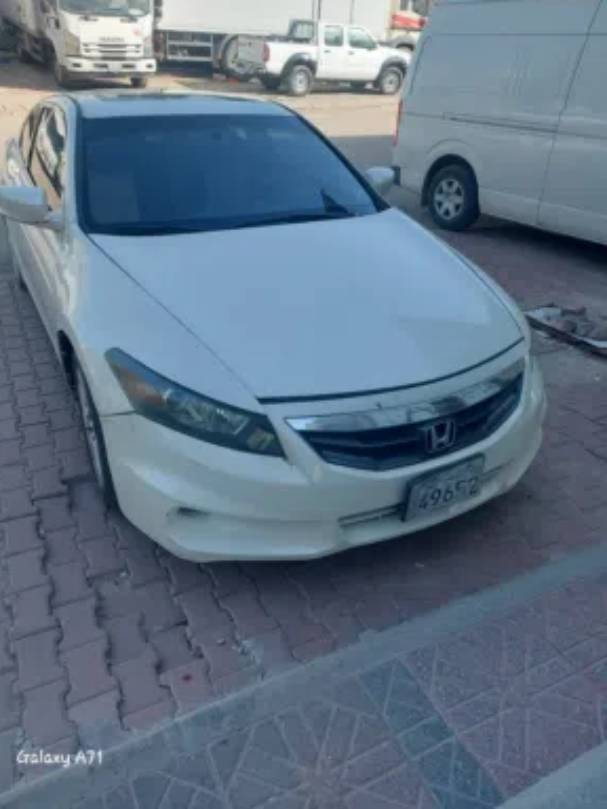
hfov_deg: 54.9
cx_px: 293
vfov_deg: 69.4
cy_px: 390
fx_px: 585
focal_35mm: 25
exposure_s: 1/310
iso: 32
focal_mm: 5.23
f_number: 1.8
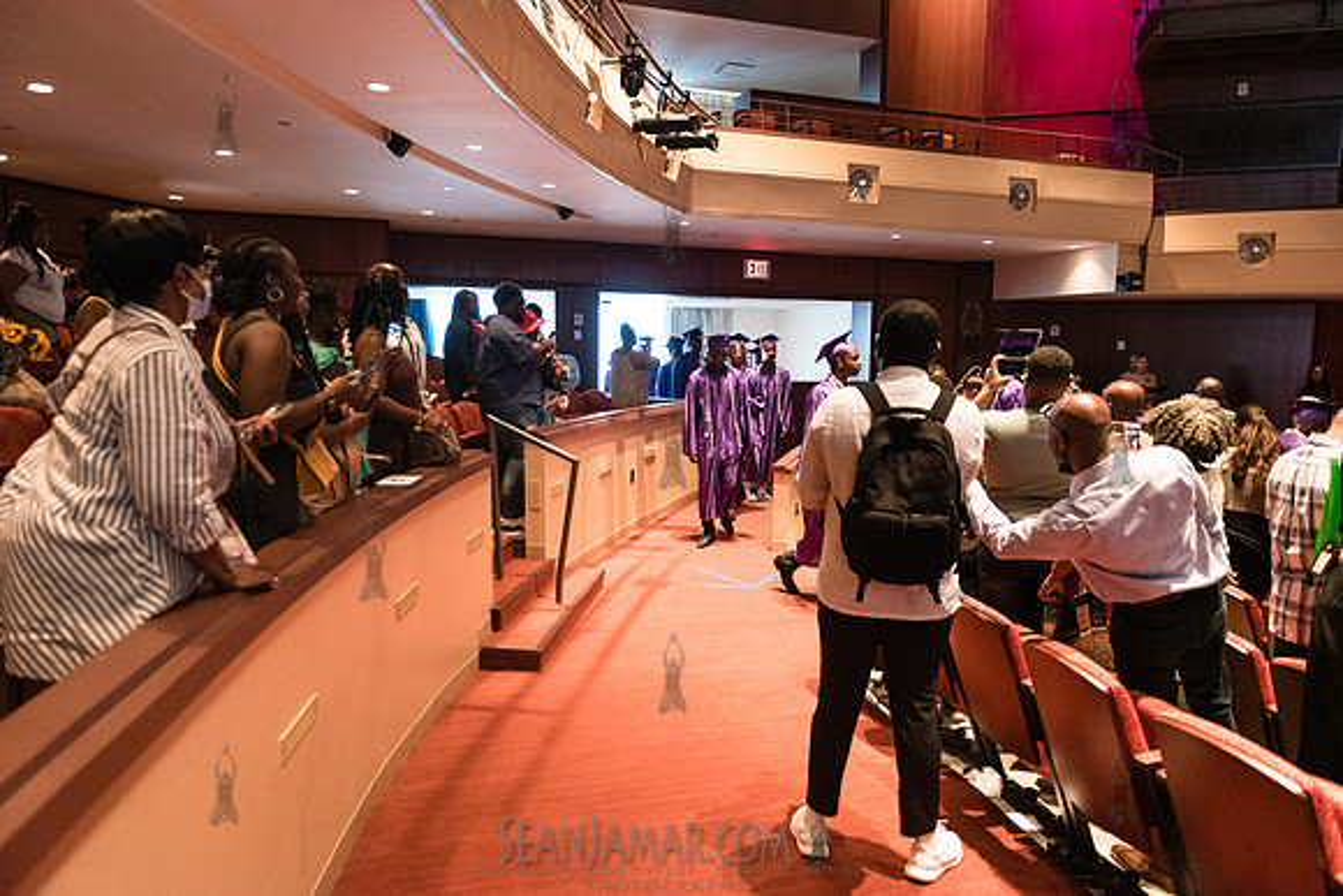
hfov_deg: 73.7
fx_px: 896
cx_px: 672
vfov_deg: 53.2
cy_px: 448
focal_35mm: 24
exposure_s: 1/200
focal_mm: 24
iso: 4000
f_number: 3.5
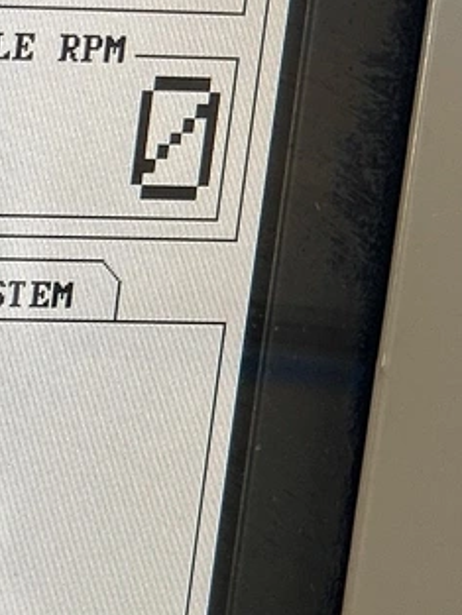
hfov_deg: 8.0
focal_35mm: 166
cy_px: 607
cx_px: -761
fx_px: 2952
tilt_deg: -16.8
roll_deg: -3.0
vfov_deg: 11.8
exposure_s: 1/120
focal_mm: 5.7
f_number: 1.5
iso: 40
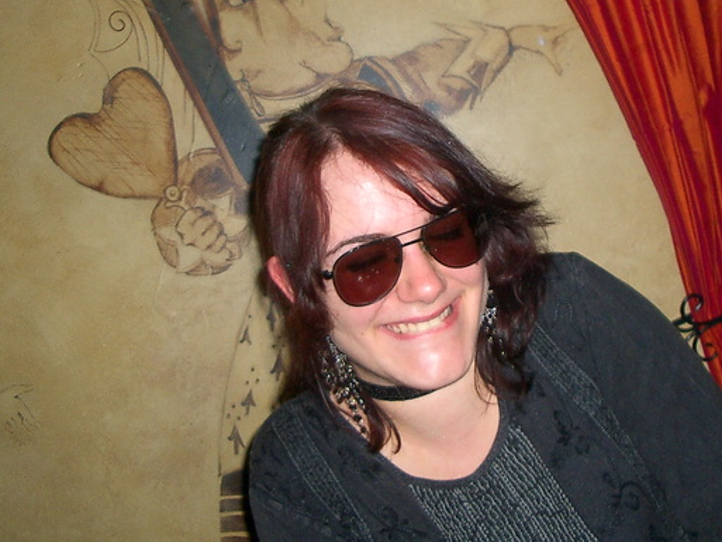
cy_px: 187
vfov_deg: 26.9
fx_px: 1127
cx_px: 422
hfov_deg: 35.4
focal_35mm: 54
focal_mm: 5.8
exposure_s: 1/40
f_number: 2.6
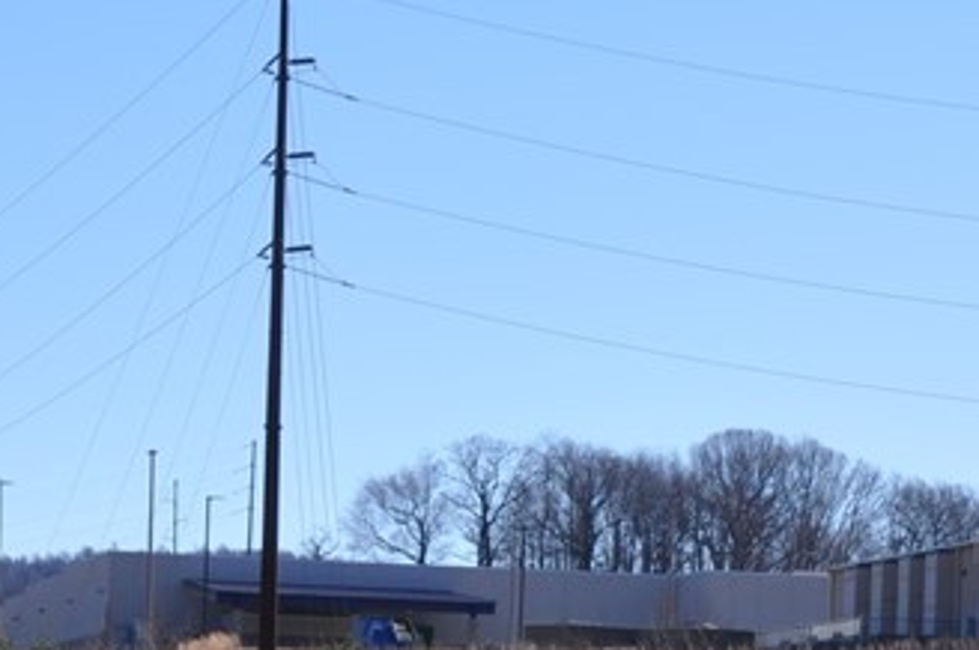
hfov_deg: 10.9
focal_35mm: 189
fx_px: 5135
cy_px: 999
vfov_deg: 7.1
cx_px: 388
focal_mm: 38
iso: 200
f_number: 9
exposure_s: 1/320
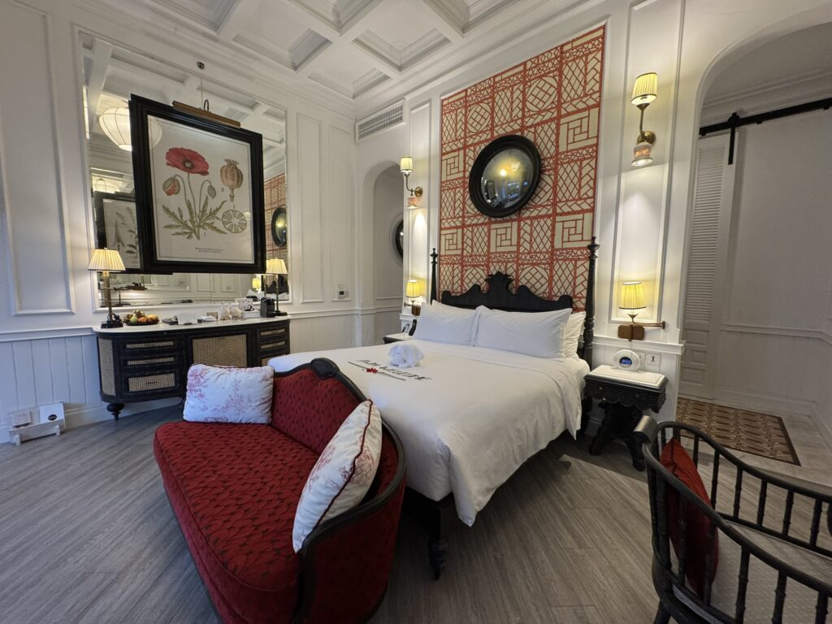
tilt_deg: -4.8
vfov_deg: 85.7
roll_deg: -0.3
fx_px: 336
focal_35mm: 14
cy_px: 312
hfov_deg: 102.1
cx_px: 416
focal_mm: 2.22
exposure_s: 1/50
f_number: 2.2
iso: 200
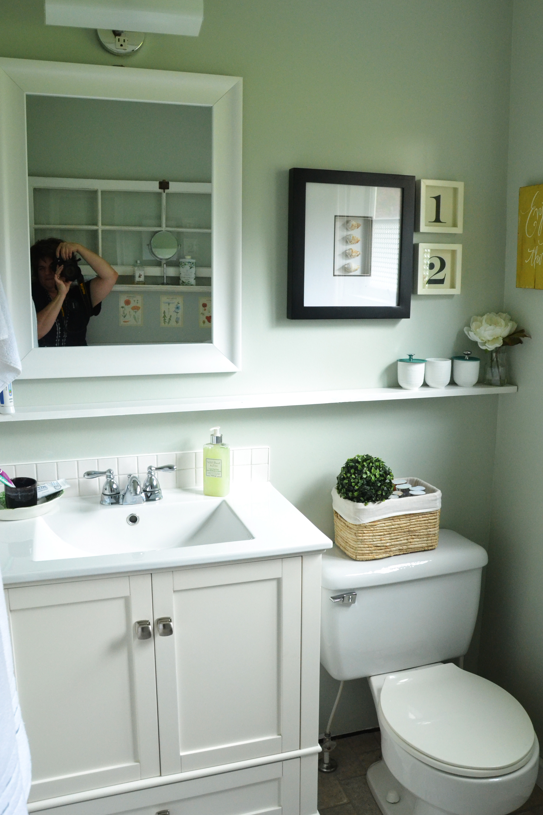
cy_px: 388
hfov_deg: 44.9
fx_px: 656
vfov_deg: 63.6
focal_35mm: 29
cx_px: 287
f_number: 8
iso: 2200
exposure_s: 1/30
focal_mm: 18
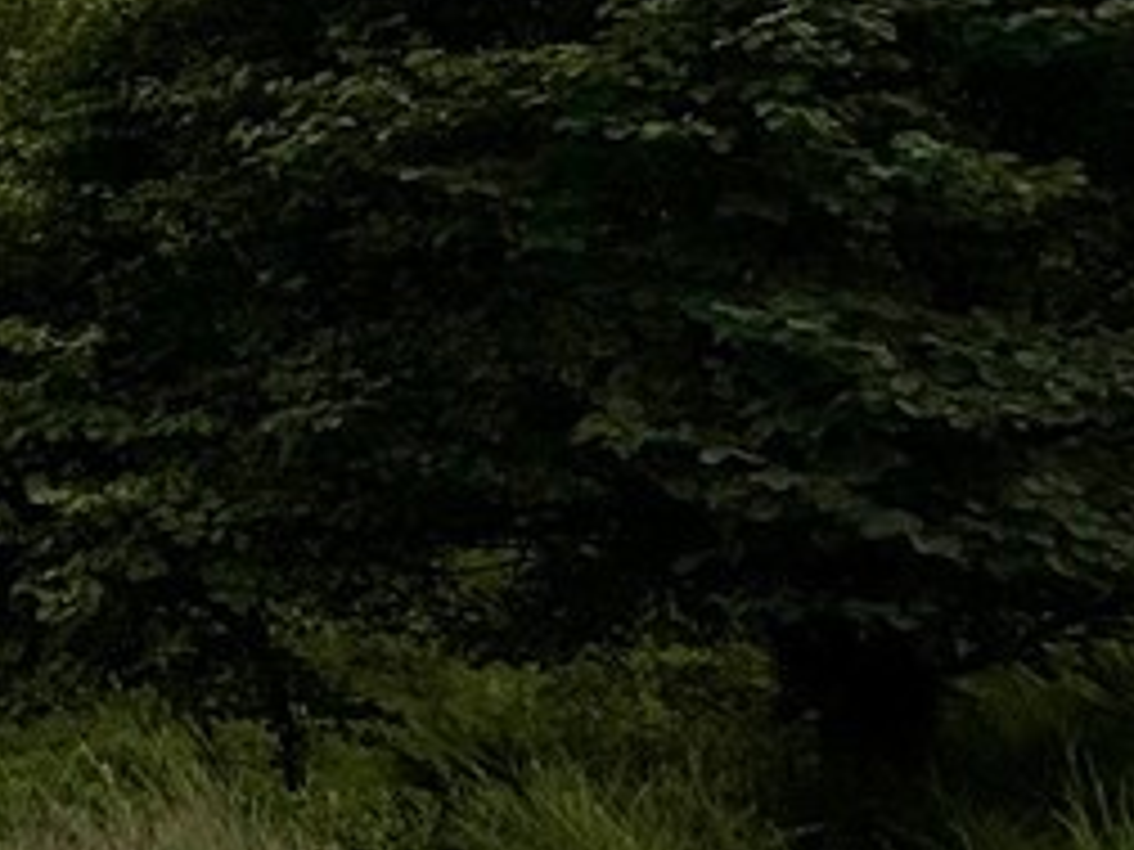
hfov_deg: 21.3
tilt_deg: +7.0
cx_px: -940
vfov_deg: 24.5
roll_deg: +0.2
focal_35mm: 57
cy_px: 0
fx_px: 1867
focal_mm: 2.22
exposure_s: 1/6173
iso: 50
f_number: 2.2
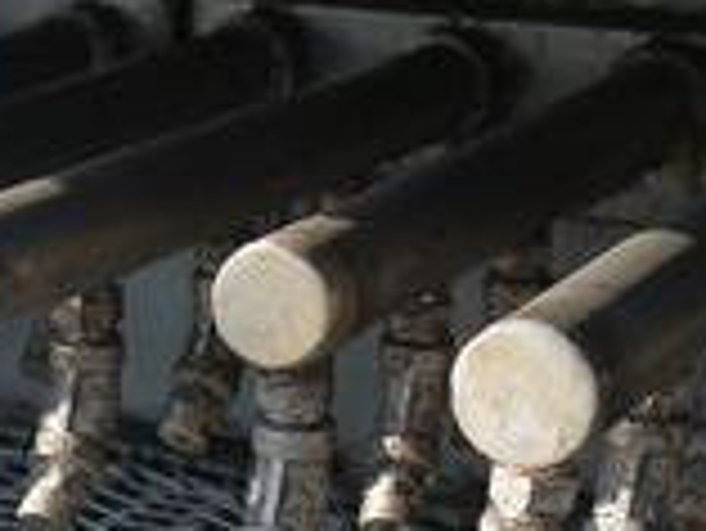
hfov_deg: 15.9
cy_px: 608
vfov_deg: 11.9
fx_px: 2490
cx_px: 13
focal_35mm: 122
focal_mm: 15
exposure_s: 1/500
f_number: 3.5
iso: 100
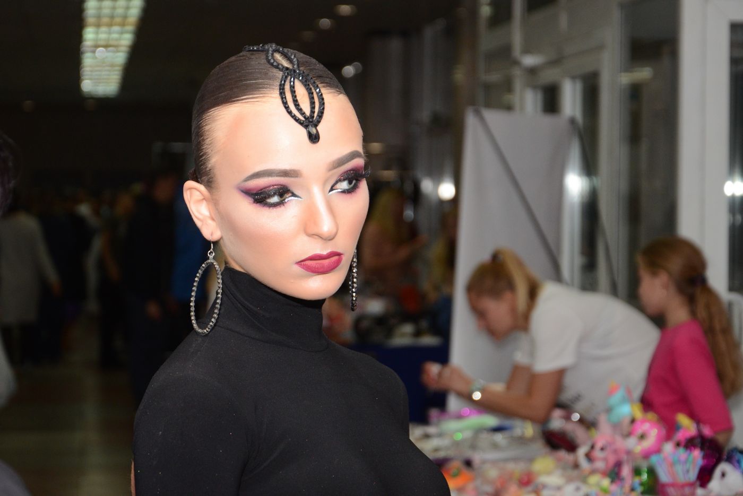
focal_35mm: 93
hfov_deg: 21.9
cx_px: 372
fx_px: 1920
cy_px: 248
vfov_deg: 14.7
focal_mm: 62
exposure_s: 1/200
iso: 800
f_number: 5.3
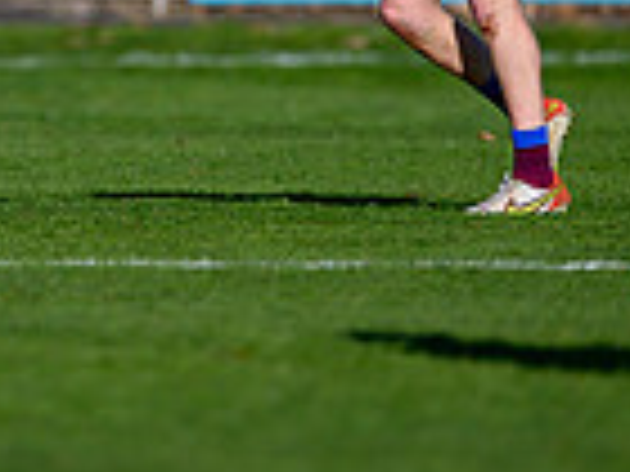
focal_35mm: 1989
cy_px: -339
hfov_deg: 1.0
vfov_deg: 0.7
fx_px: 36199
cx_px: -90
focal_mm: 500
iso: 100
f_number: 4
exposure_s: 1/2000
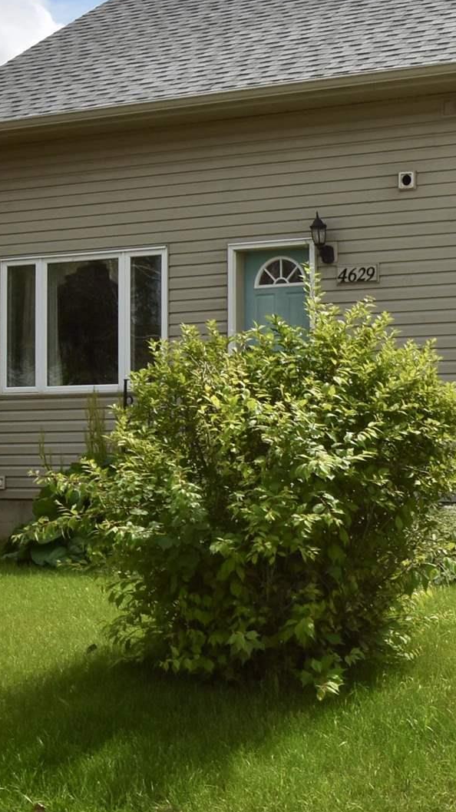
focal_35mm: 69
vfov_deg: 30.6
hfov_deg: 16.8
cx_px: 548
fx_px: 1474
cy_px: 288
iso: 100
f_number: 13
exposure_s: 1/200
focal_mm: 15
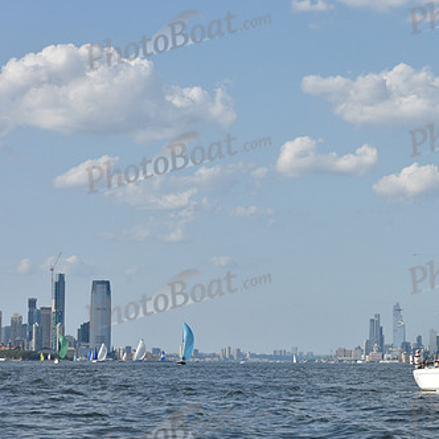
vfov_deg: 16.7
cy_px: 210
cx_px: 341
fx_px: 1492
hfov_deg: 16.6
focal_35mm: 104
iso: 250
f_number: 8
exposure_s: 1/1250
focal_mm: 70
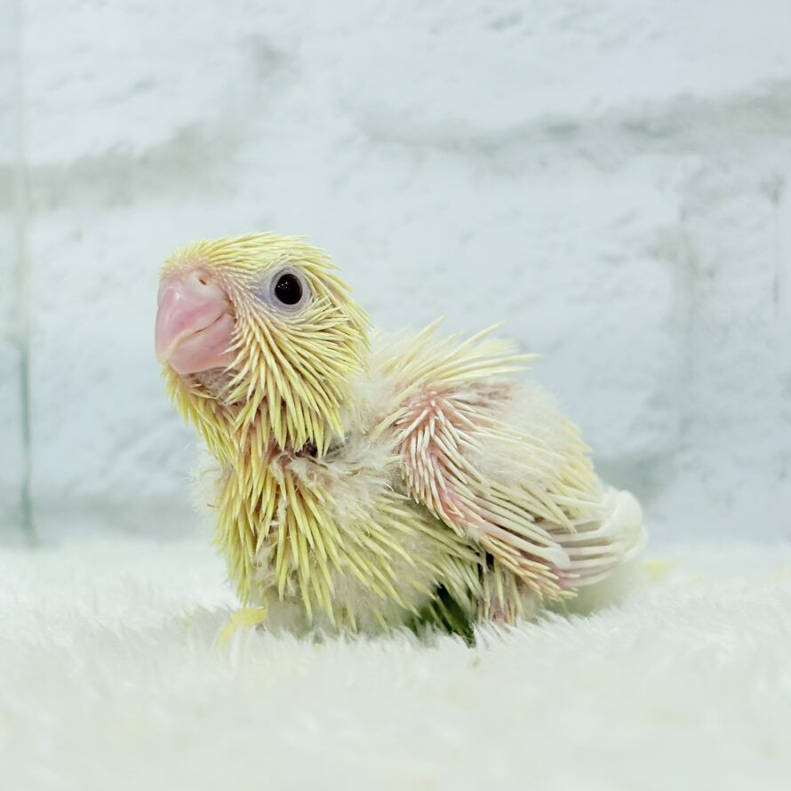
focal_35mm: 62
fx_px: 1603
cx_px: 313
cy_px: 396
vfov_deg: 27.7
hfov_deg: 27.7
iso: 50
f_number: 1.6
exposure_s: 1/100
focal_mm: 5.96
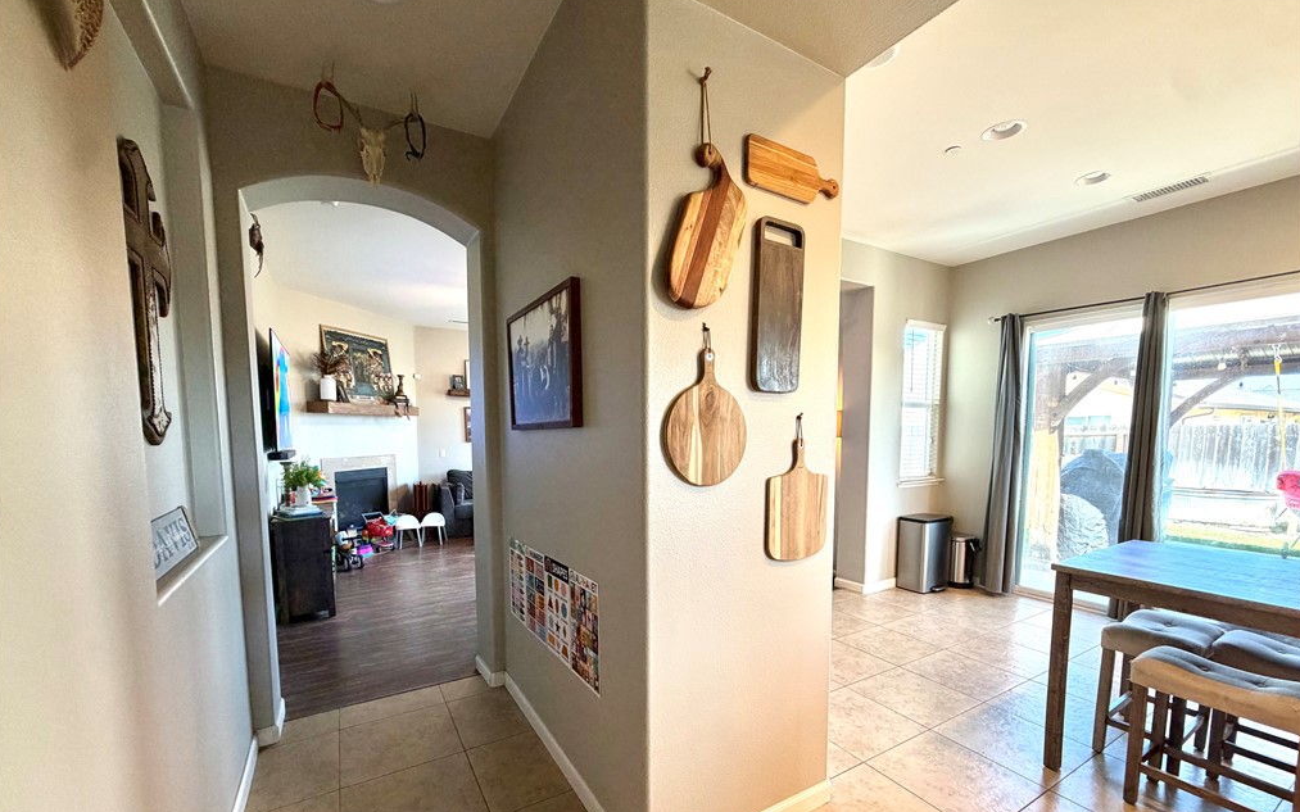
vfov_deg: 74.2
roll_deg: +1.0
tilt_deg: -6.0
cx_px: 649
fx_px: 531
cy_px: 477
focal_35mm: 15
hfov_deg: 101.5
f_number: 2.2
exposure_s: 1/60
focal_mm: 2.22
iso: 200
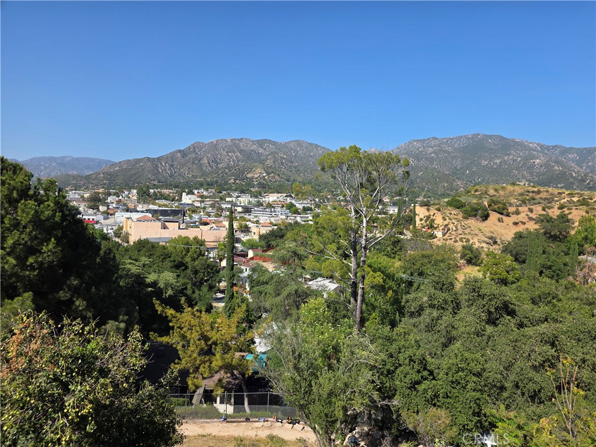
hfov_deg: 73.9
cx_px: 298
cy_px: 224
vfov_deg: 58.9
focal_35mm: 23
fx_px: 396
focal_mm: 6.3
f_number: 1.7
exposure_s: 1/4539
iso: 80
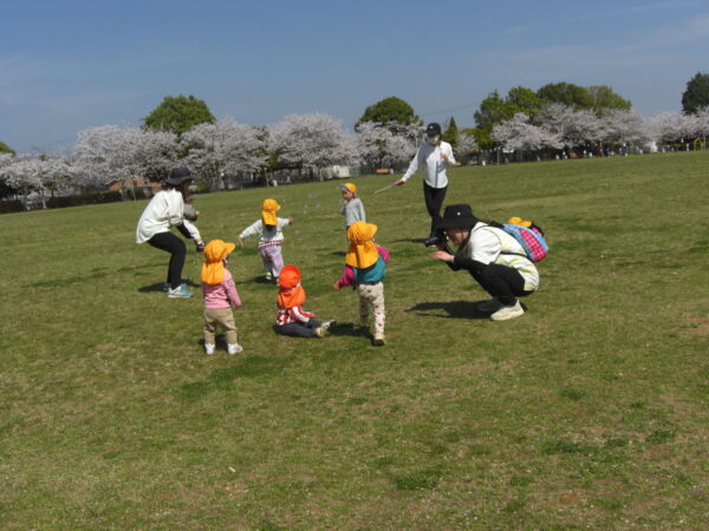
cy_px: 266
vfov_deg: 37.7
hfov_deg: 49.0
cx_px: 354
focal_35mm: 38
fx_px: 778
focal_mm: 7.9
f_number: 8
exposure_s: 1/400
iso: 80
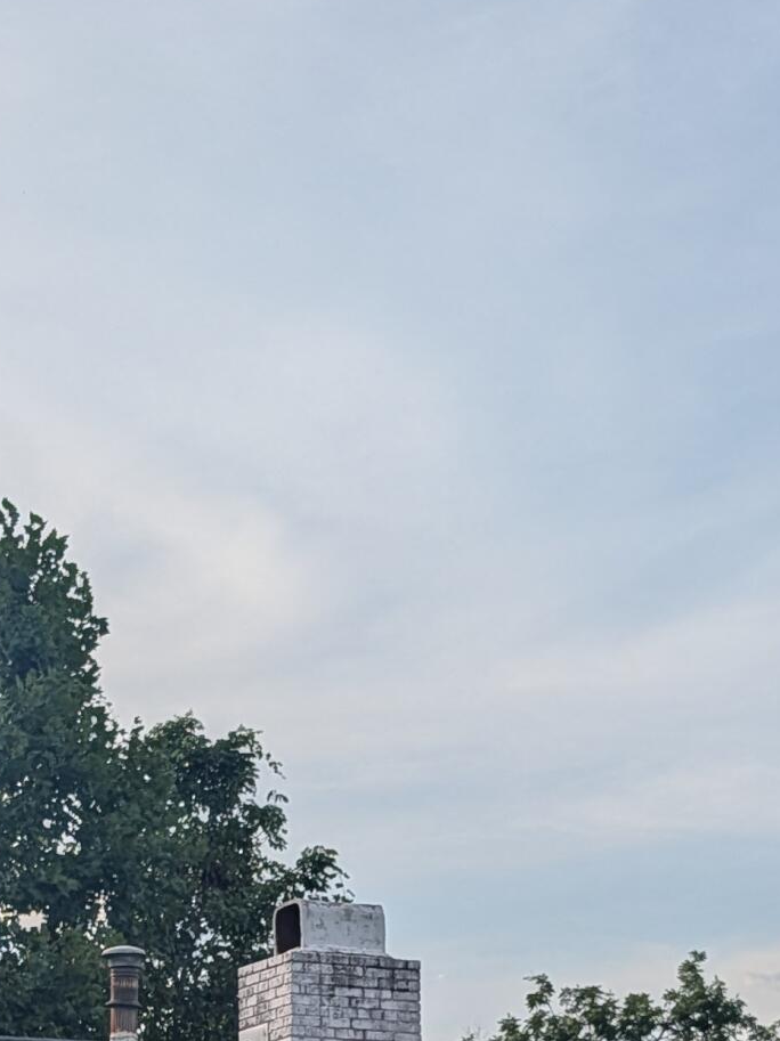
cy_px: 1162
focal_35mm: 79
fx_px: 2375
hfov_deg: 18.6
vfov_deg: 23.2
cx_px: 252
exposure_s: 1/1337
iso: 20
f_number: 1.68
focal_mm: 6.9
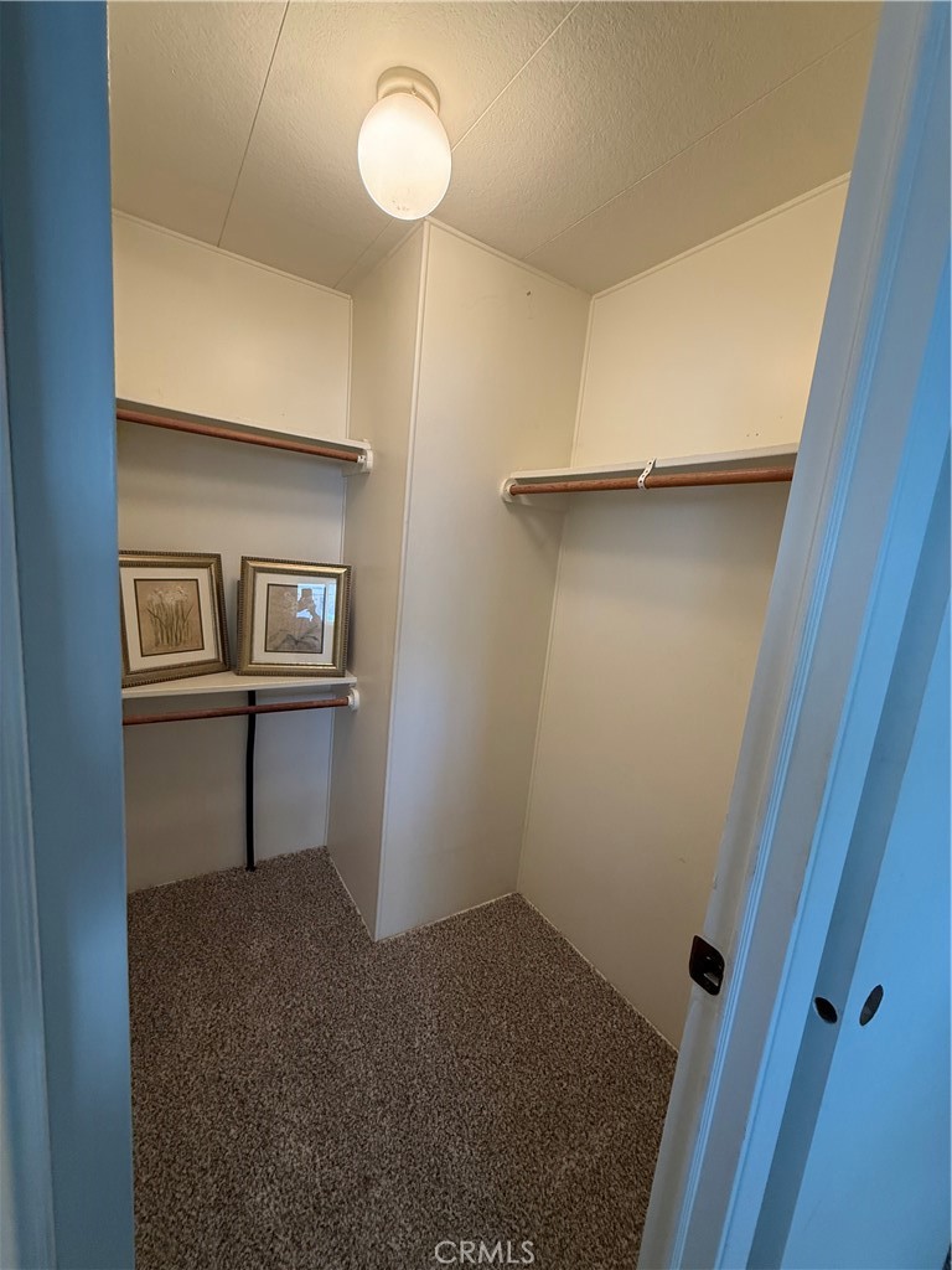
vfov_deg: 102.1
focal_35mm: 14
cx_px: 476
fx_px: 513
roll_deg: -6.1
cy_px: 635
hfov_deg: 85.7
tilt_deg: -7.6
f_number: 2.2
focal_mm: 2.22
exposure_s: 1/60
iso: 200
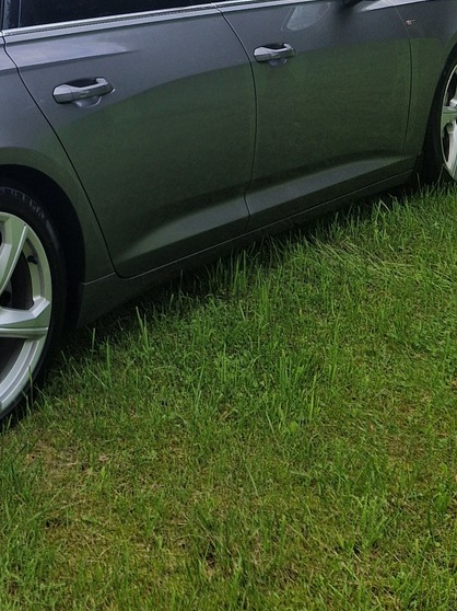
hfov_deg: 20.6
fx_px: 1163
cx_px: -106
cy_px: 30
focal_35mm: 66
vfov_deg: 28.0
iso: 50
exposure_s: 1/350
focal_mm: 5.4
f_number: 1.8
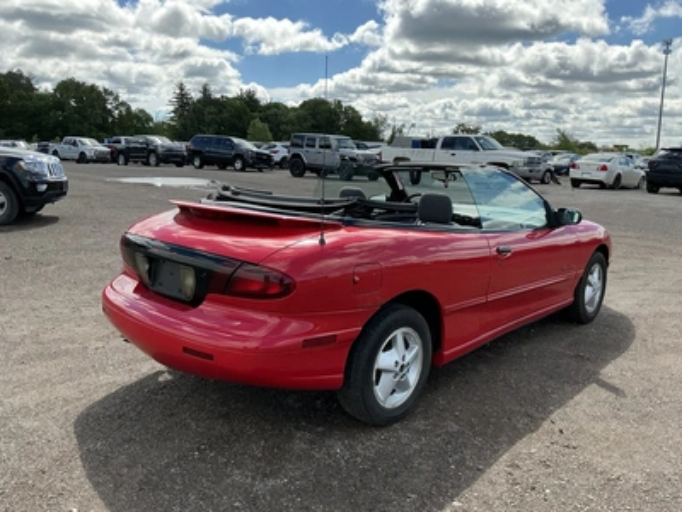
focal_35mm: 28
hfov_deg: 63.4
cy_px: 256
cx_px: 341
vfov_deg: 49.7
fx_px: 552
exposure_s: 1/1121
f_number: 1.8
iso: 25
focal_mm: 3
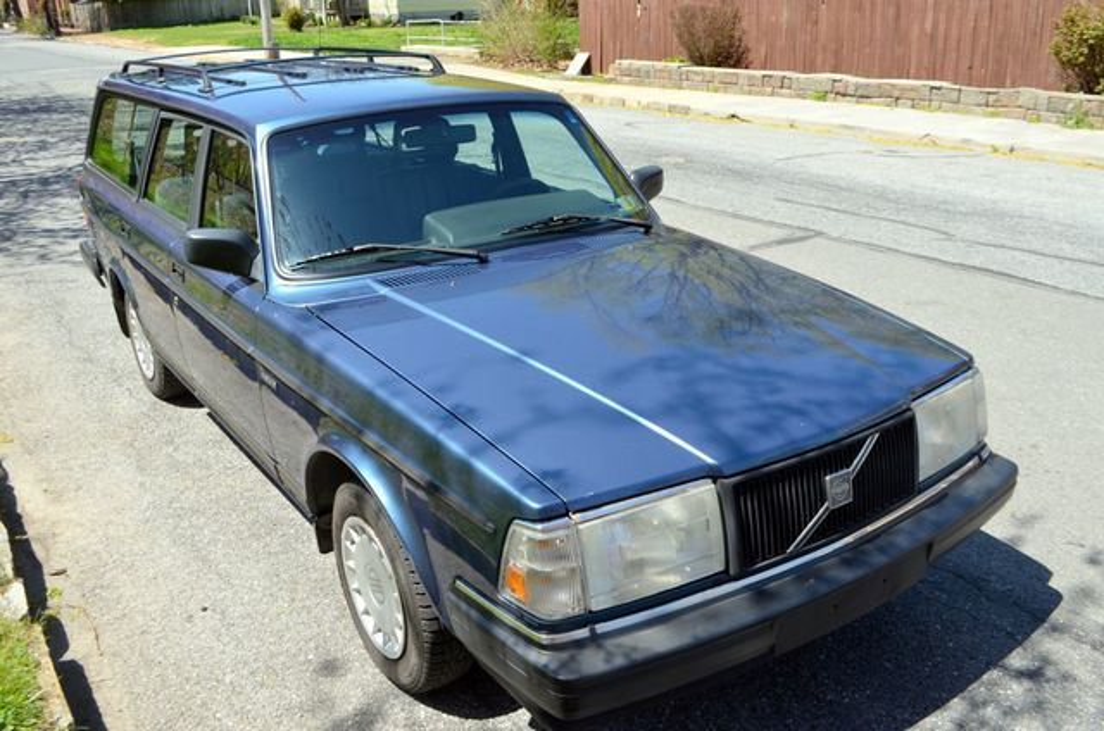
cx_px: 552
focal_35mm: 33
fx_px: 1010
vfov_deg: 39.8
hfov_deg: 57.3
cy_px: 366
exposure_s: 1/250
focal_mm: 22
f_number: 8
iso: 200
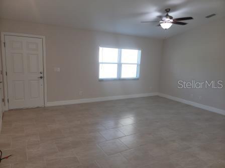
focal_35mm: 25
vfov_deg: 54.9
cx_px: 112
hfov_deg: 69.4
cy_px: 84
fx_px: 162
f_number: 1.8
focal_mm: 7
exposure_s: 1/60
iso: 40
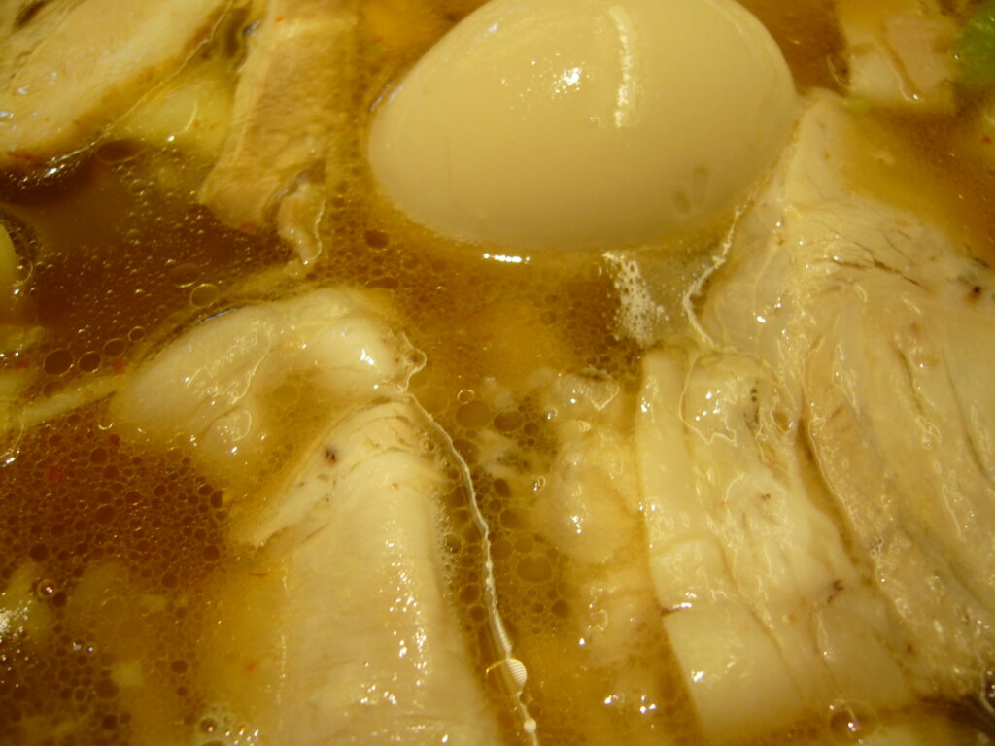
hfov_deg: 52.6
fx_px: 1006
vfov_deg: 40.7
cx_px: 498
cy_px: 373
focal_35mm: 35
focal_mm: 5.8
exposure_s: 1/25
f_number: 2.8
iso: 100
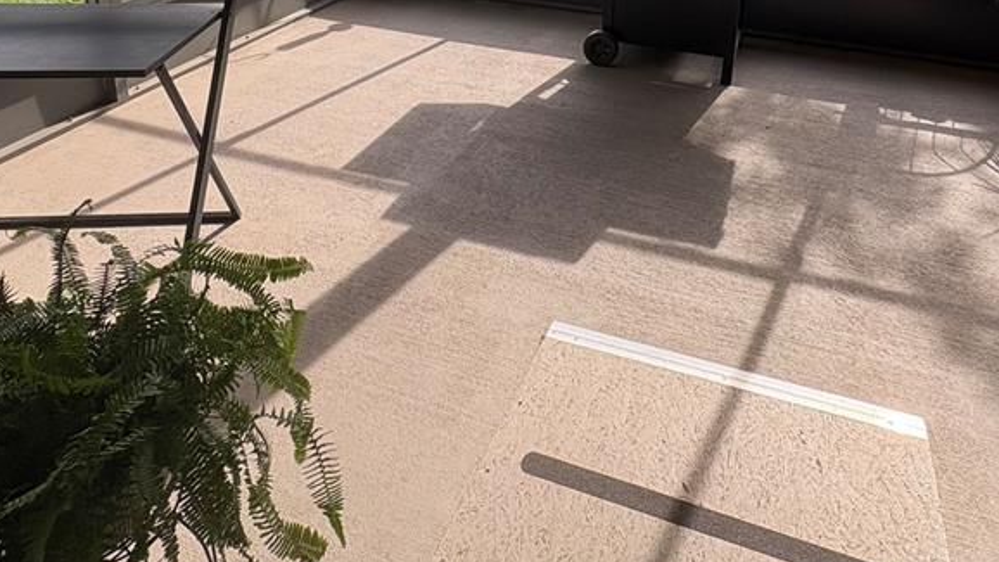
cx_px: 600
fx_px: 715
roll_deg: -1.6
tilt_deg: -15.4
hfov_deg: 69.2
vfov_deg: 36.3
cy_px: -57
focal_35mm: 27
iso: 50
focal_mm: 2.22
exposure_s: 1/390
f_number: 2.2
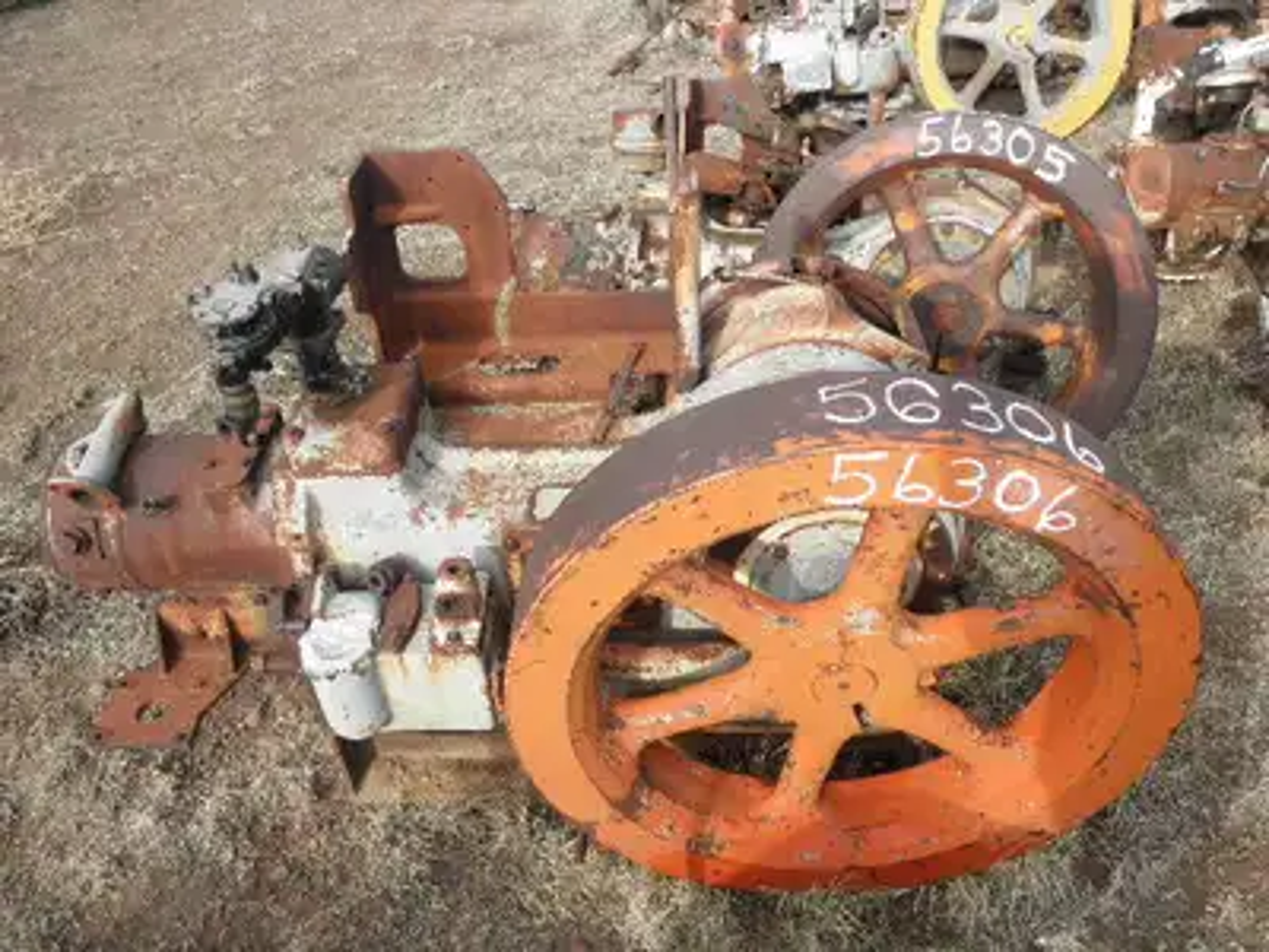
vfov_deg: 49.7
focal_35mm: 28
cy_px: 476
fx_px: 1026
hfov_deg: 63.4
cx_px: 634
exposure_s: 1/400
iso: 64
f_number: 3
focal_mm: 5
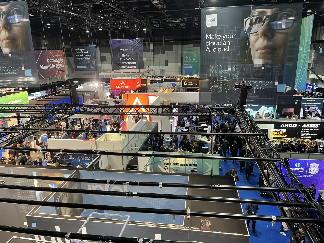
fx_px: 243
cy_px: 122
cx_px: 162
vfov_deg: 53.1
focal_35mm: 26
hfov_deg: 67.3
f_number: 1.6
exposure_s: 1/50
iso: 100
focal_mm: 5.1
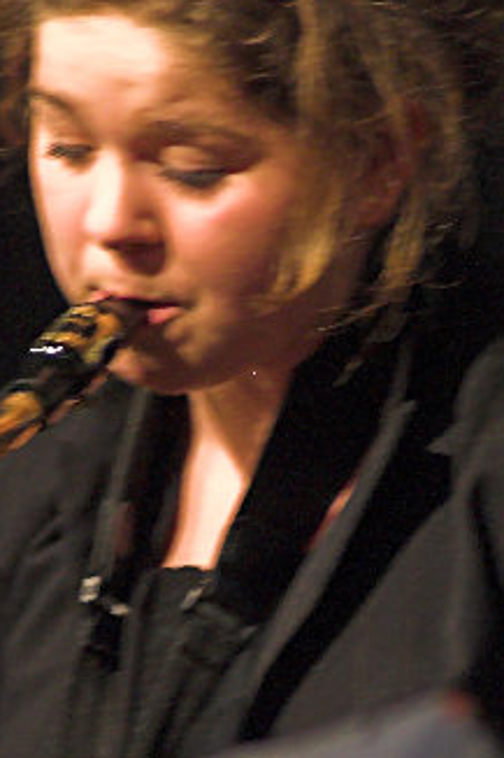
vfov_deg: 2.5
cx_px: 81
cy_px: 739
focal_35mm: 829
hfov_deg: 1.7
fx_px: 17426
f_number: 3.2
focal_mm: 200
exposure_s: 1/45
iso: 1250
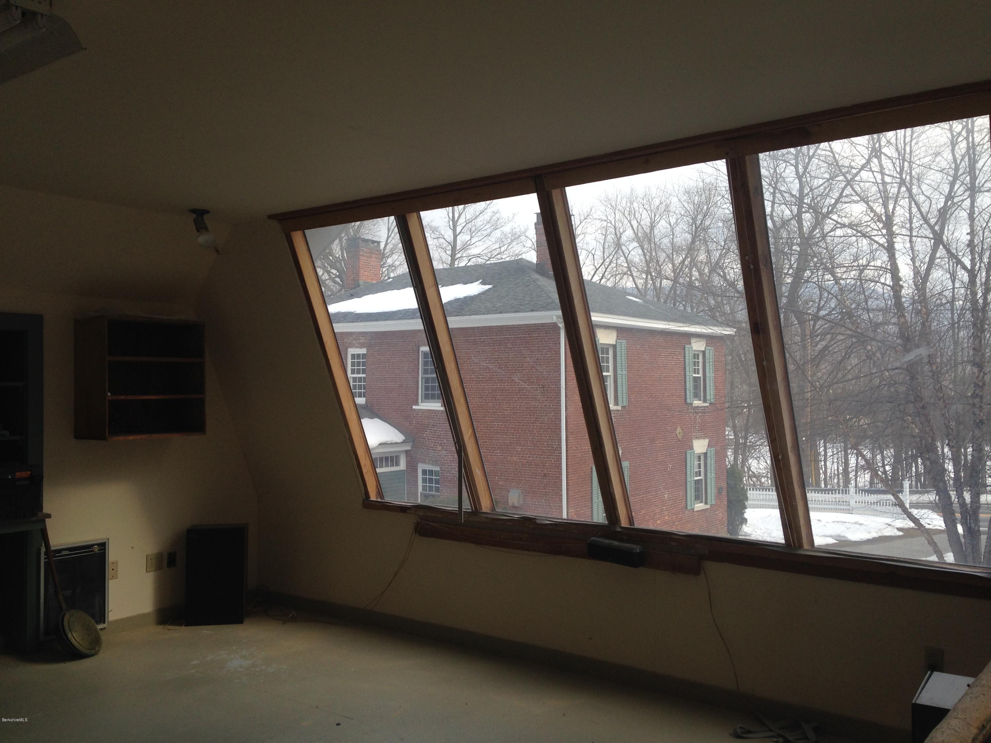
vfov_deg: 42.9
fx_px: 945
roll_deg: +0.8
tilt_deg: -1.8
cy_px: 372
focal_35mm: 33
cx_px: 496
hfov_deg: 55.4
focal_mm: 4.12
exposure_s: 1/536
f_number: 2.4
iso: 50
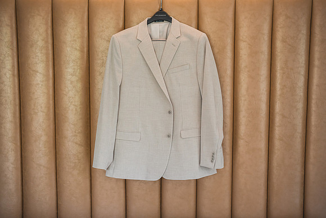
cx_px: 163
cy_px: 109
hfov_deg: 39.6
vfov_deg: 27.0
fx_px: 453
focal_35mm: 50
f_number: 2.8
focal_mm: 50
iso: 1250
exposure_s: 1/250
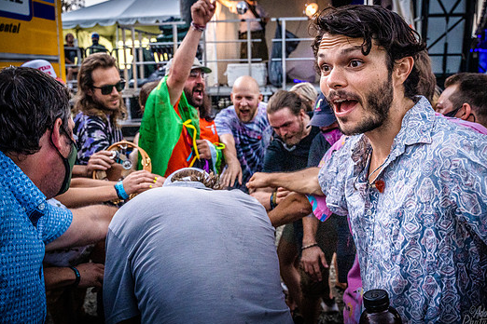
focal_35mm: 33
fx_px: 446
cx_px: 268
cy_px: 151
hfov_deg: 57.1
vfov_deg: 39.9
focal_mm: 28
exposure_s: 1/250
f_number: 5.6
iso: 5000
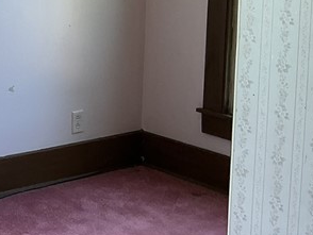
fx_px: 914
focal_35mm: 101
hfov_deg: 18.0
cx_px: -108
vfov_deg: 14.5
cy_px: 11
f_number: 1.8
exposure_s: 1/120
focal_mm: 3
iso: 40
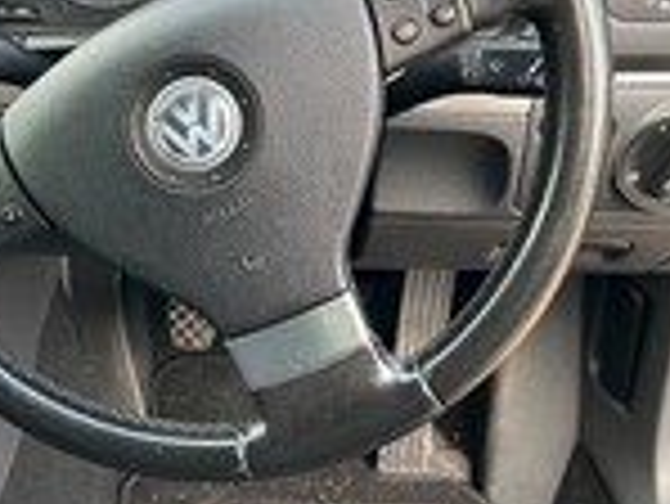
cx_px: 67
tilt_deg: -35.6
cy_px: 220
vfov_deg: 24.0
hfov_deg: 30.3
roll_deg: +6.7
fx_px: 1182
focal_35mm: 61
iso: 125
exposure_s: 1/116
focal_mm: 5.7
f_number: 1.5
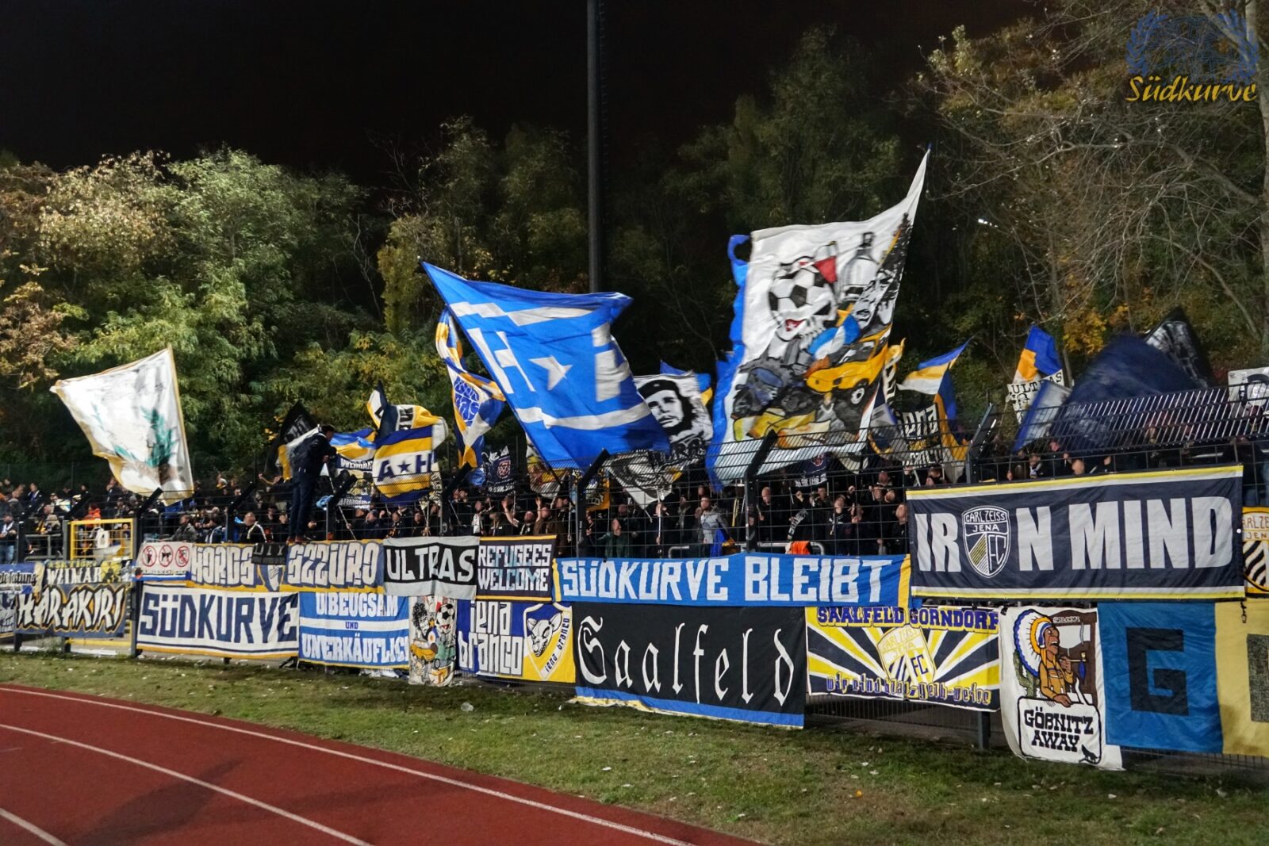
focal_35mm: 28
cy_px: 423
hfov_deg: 64.6
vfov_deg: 45.7
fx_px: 1005
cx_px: 634
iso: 6400
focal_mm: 19
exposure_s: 1/60
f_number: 4
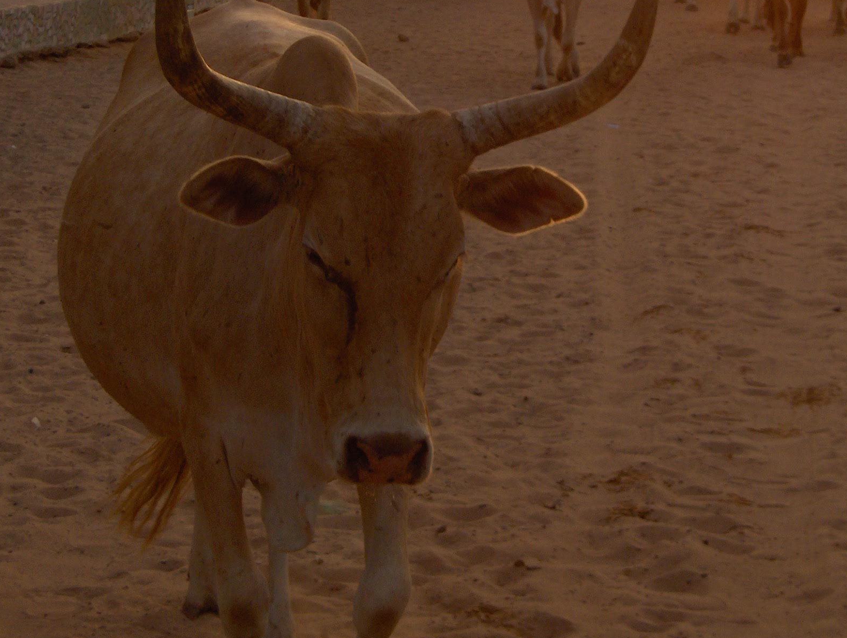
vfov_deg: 11.8
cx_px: 580
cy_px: 174
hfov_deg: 15.6
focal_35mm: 126
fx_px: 3087
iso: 143
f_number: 3.5
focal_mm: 14.3
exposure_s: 1/157
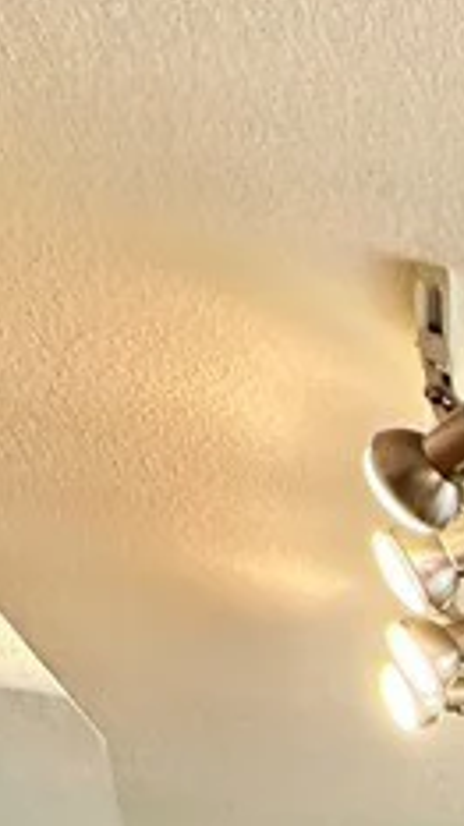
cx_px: 1300
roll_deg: +2.0
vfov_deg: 20.8
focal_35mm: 67
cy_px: 1510
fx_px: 1466
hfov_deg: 11.9
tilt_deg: -13.0
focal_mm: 2.22
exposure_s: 1/120
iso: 80
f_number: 2.2
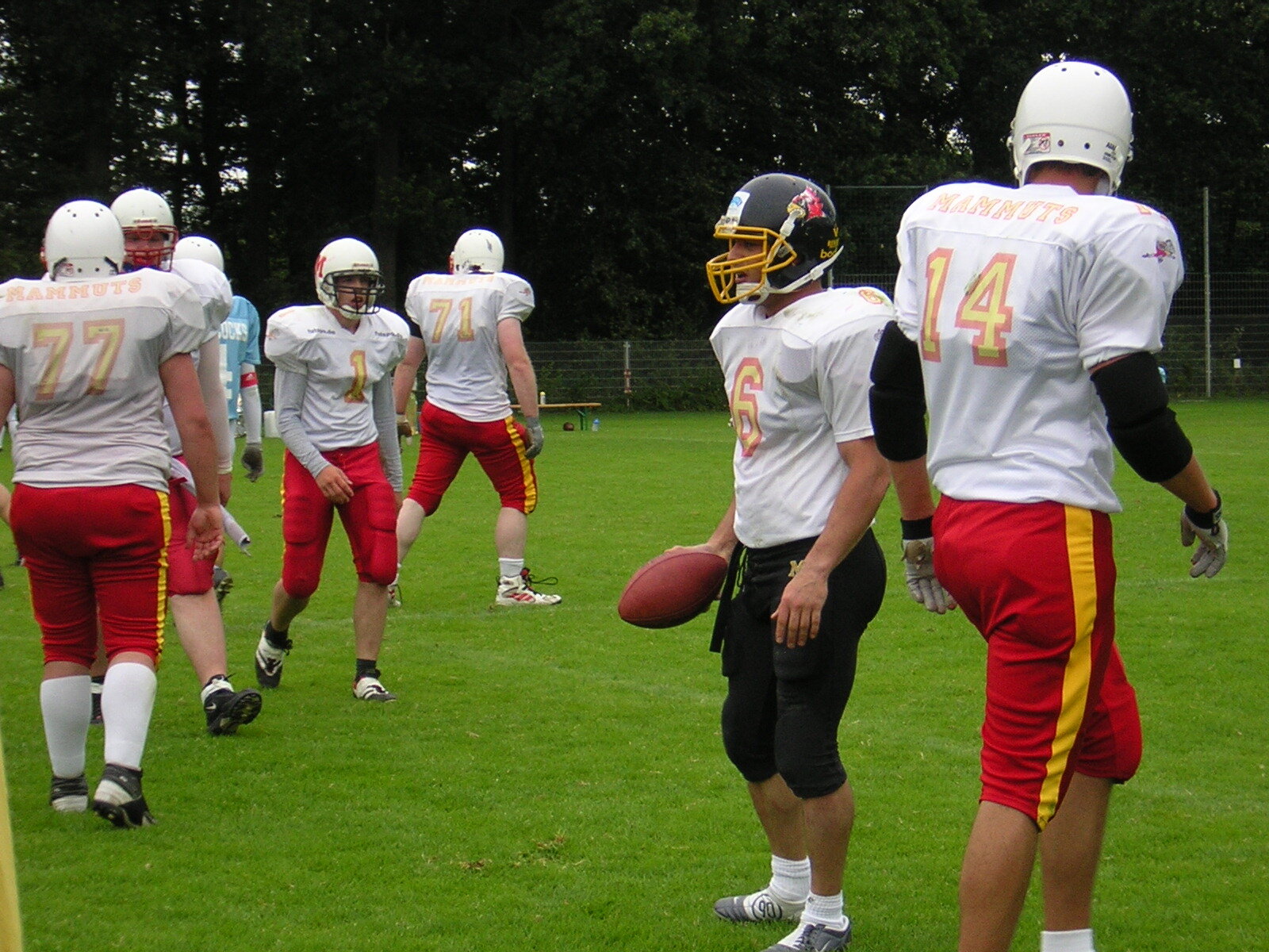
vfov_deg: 13.7
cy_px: 476
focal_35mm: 108
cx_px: 634
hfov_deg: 18.2
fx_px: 3959
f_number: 4.7
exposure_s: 1/208
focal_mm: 14.1
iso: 200
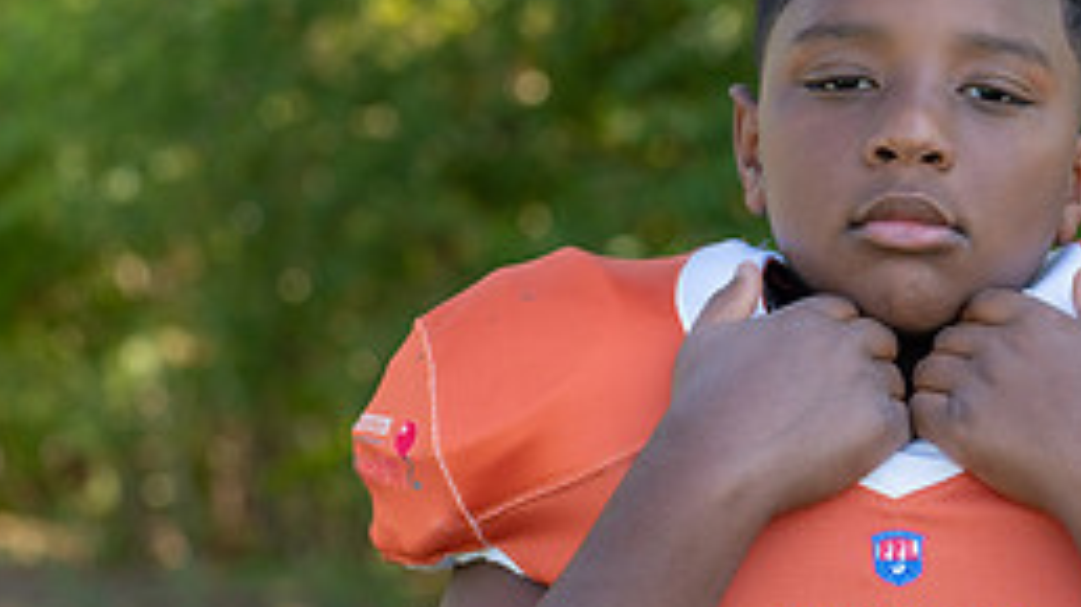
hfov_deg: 15.2
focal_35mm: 140
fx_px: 4012
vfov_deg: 8.6
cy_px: 475
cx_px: 982
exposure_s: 1/400
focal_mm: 50
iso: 100
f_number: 2.8
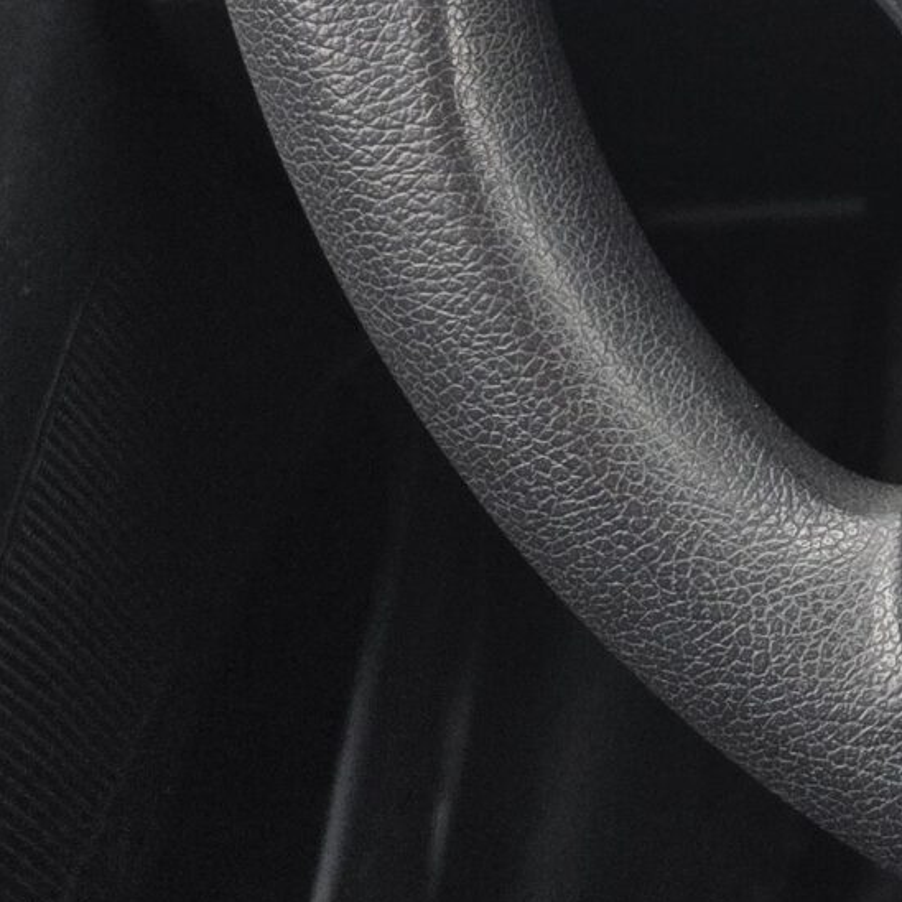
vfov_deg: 16.5
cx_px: 1829
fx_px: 2801
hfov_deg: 14.8
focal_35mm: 95
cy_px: -487
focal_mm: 6.25
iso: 50
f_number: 1.7
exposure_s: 1/180
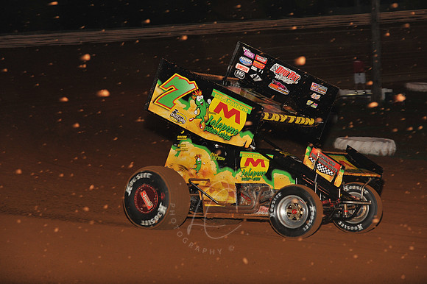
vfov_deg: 10.1
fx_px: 1600
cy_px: 142
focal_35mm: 135
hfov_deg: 15.2
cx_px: 214
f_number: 7.1
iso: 1250
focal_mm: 135
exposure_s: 1/320
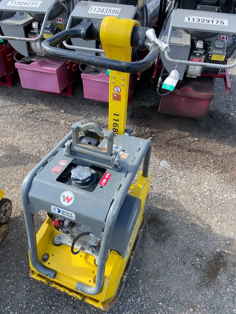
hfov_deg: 53.1
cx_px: 118
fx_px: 236
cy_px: 157
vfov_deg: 67.3
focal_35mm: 26
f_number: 1.6
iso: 32
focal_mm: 4.2
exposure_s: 1/651
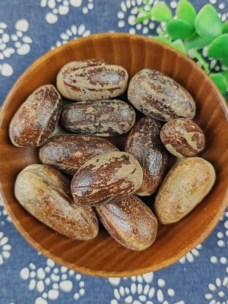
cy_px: 152
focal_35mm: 33
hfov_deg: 42.9
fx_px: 290
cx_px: 114
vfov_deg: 55.4
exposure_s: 1/100
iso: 1000
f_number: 1.8
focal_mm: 6.14
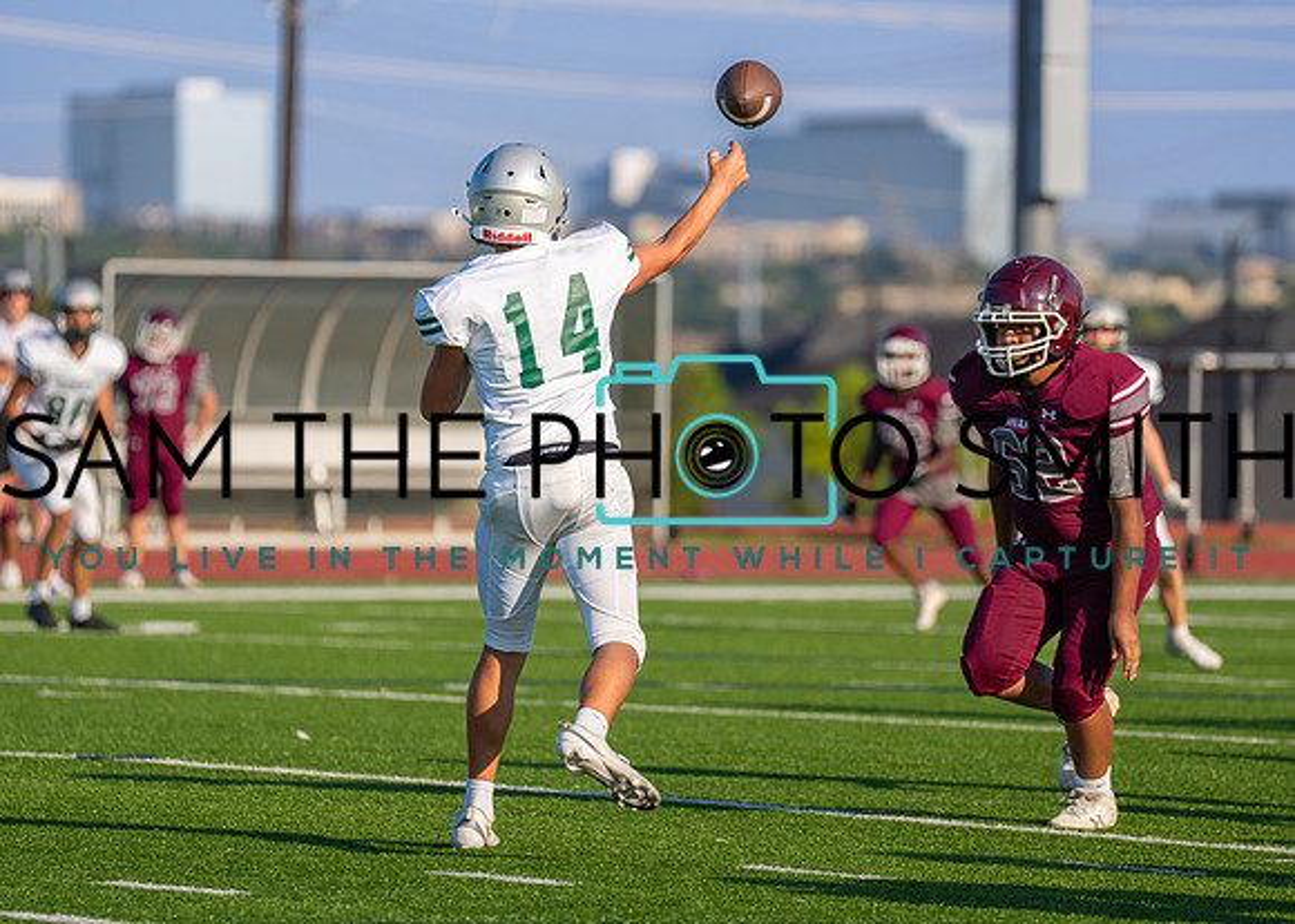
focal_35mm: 293
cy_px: 425
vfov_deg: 4.9
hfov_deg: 6.9
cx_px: 637
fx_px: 10779
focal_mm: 200
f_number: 2.8
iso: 125
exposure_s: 1/2500
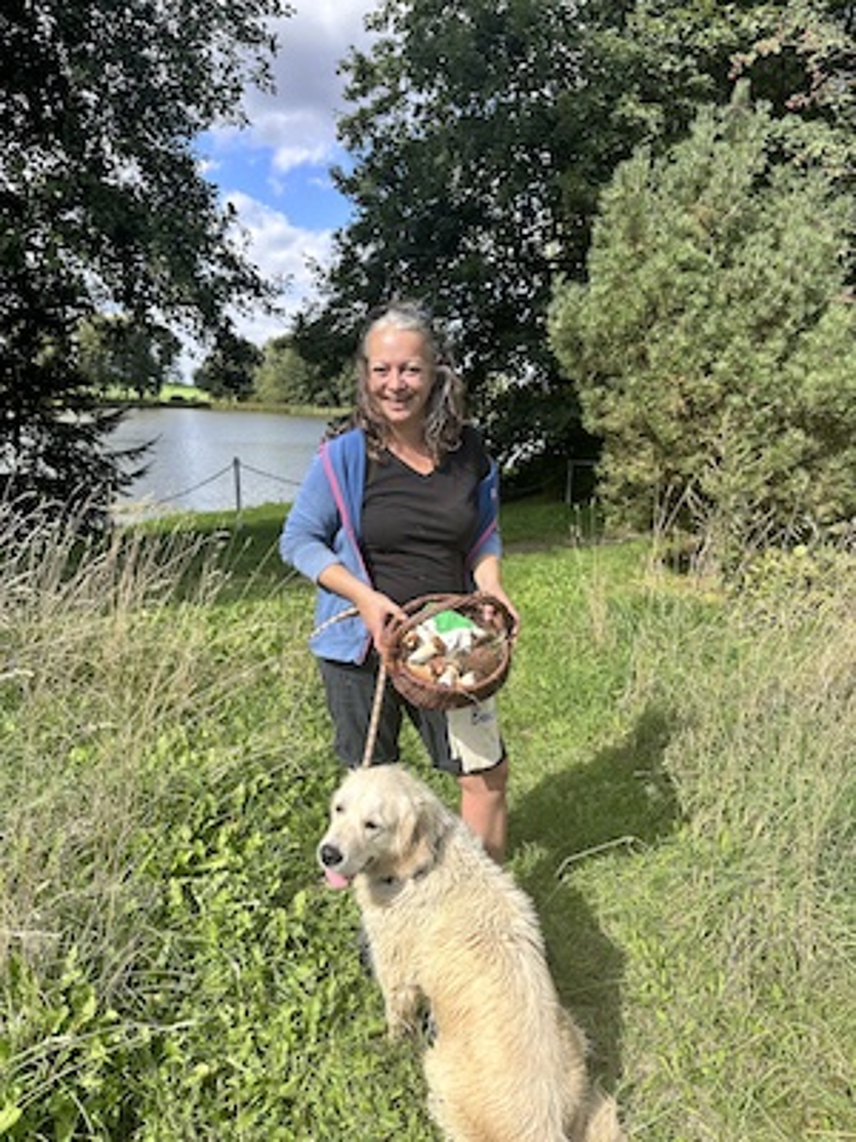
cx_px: 428
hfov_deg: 56.8
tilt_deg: -10.9
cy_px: 571
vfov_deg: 71.6
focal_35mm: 24
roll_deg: -2.4
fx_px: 791
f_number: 1.78
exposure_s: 1/1949
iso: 80
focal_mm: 6.86
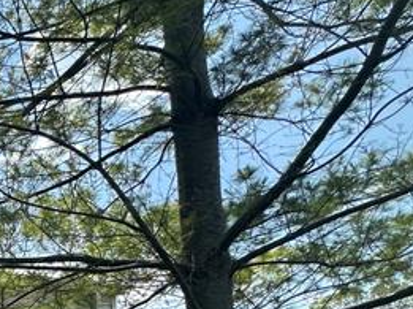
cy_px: 425
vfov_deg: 22.9
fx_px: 655
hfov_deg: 20.0
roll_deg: -0.3
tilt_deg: +4.9
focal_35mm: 55
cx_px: -391
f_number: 2.2
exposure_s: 1/1416
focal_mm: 2.22
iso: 50
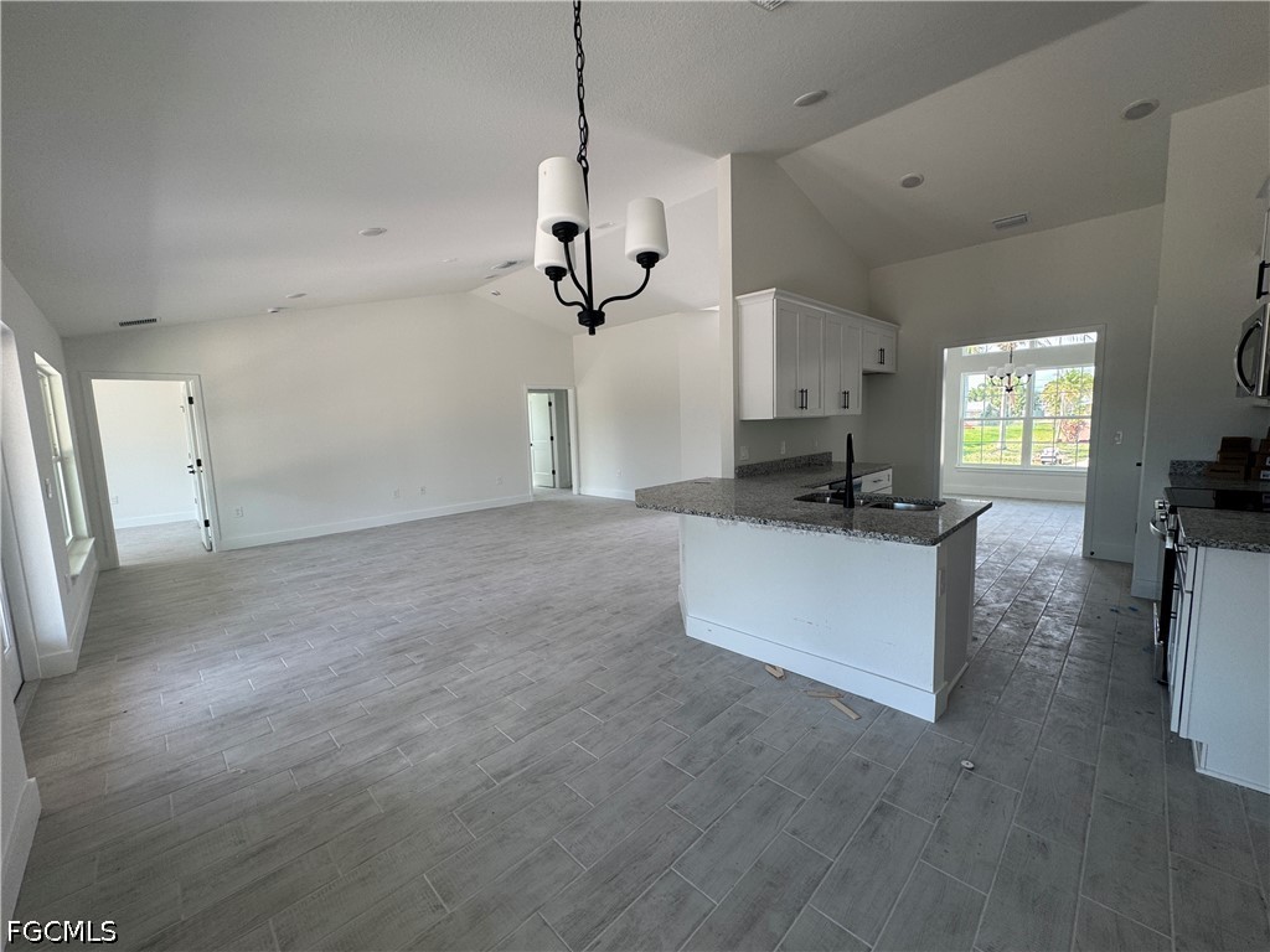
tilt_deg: -6.4
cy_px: 476
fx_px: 514
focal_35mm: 14
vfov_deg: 85.7
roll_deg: +1.5
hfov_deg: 102.1
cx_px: 635
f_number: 2.2
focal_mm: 2.22
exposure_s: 1/120
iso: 80
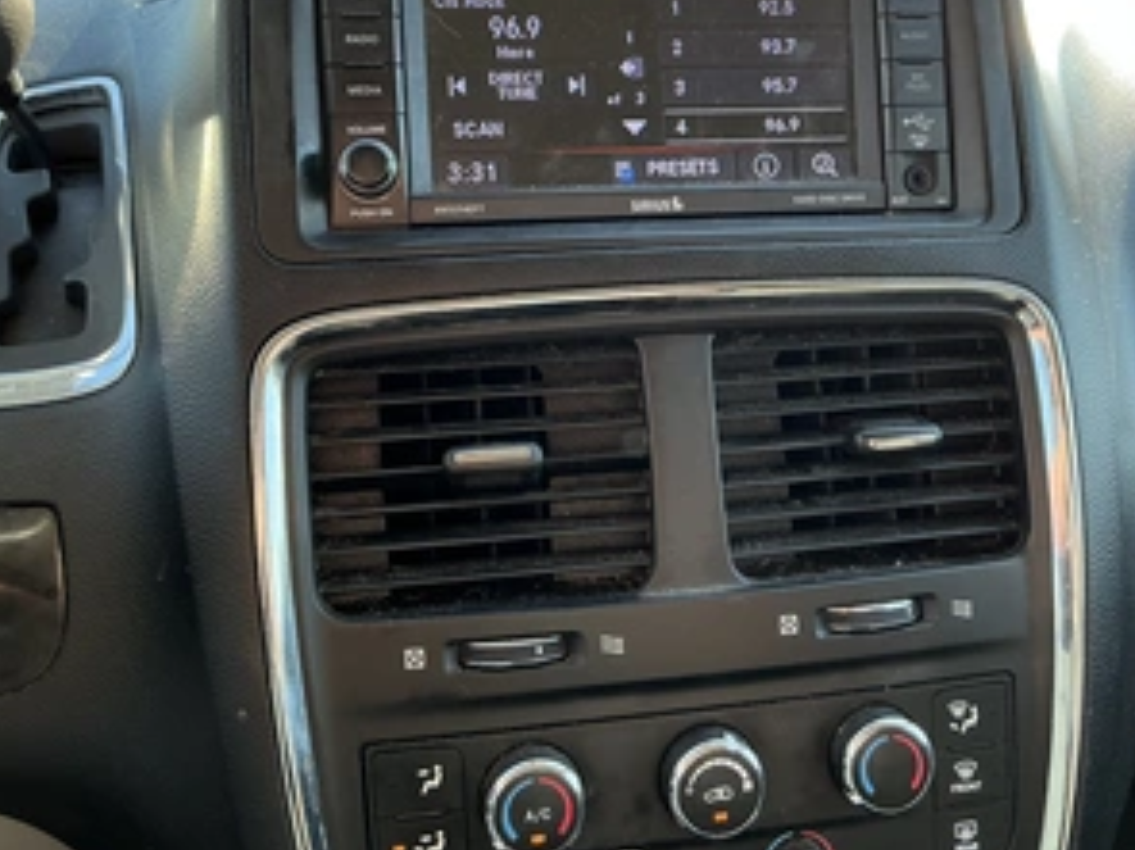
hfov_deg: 48.9
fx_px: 1245
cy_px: 308
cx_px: 635
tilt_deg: -20.4
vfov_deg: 37.4
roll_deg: -0.1
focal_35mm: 38
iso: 40
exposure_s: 1/122
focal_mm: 3
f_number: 1.8
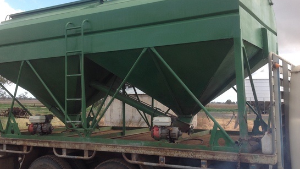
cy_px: 72
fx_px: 366
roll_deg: -1.7
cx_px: 134
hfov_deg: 44.5
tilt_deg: +4.9
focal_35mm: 46
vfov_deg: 25.9
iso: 50
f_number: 2.4
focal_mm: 4.28
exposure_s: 1/657
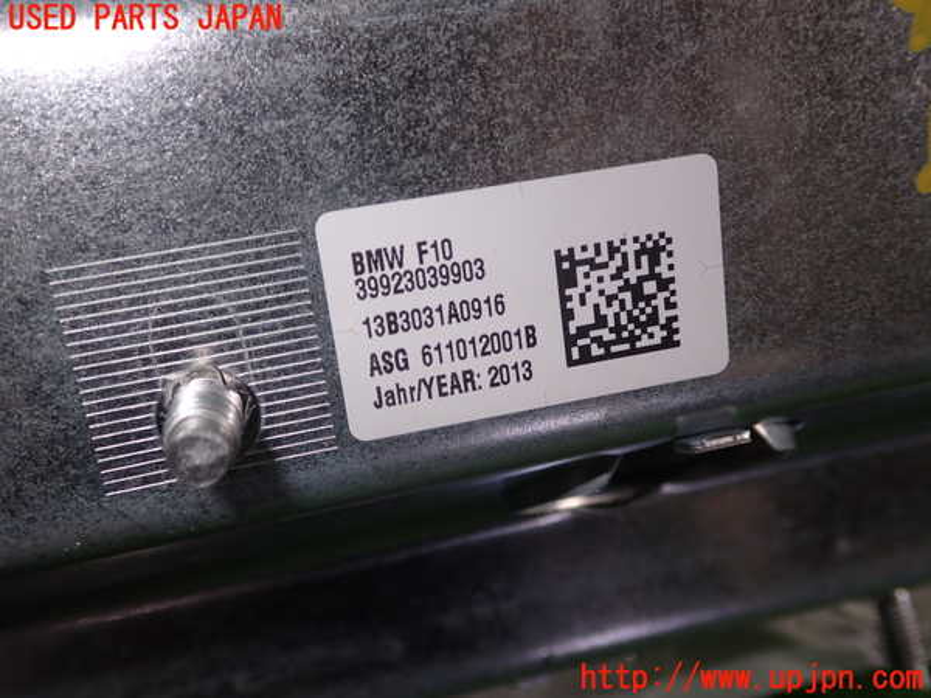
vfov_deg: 39.7
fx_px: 968
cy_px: 349
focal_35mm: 36
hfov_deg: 51.4
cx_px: 466
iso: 200
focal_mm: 6.37
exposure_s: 1/40
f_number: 7.1
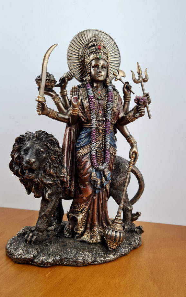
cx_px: 92
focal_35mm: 28
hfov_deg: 44.6
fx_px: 227
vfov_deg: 66.5
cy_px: 151
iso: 50
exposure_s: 1/232
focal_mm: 5.4
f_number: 1.8
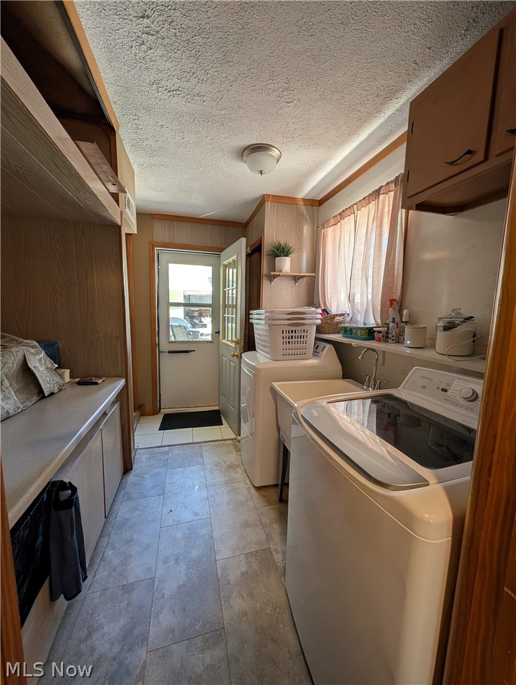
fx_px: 238
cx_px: 258
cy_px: 342
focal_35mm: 12
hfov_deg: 94.7
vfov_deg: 110.4
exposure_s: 1/78.1
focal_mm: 2.02
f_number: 1.7
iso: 69
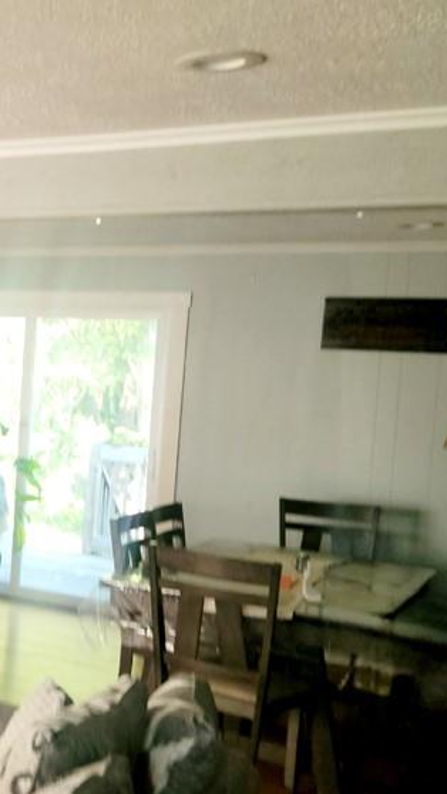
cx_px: -251
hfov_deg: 18.6
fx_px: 1180
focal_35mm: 56
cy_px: 387
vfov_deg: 37.2
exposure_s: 1/60.2
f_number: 2
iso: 125
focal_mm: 5.9
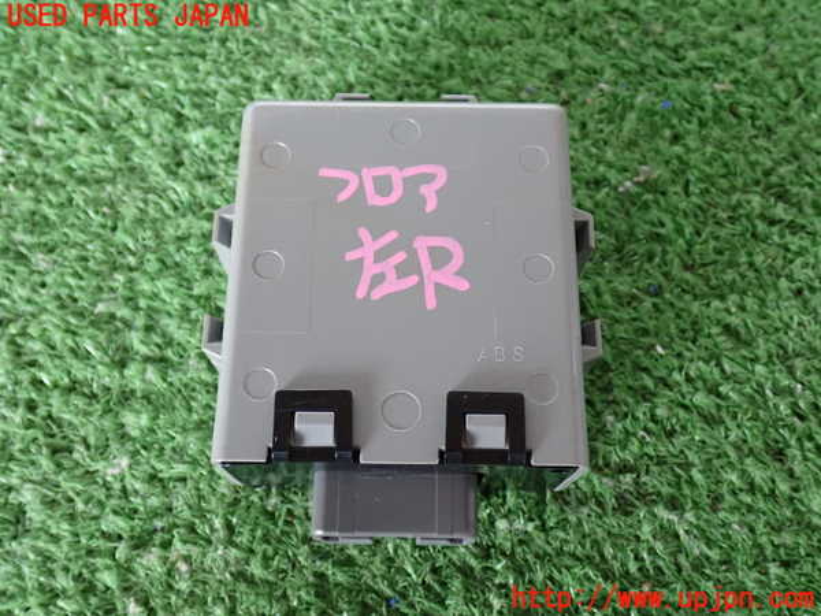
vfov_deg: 37.7
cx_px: 410
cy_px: 308
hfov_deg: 49.0
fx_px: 901
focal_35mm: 38
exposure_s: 1/40
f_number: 2.7
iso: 500
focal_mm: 6.83
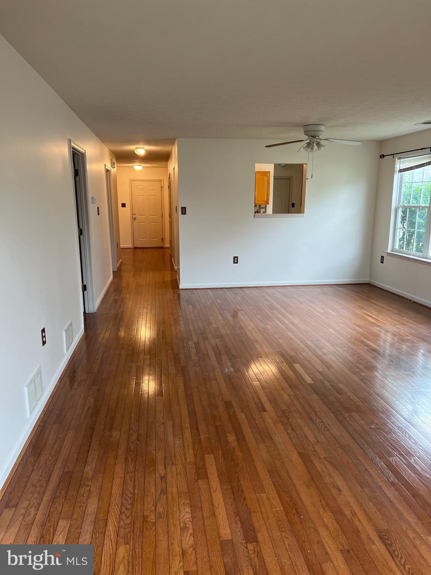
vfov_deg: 67.3
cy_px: 288
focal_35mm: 26
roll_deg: +0.2
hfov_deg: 53.1
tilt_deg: -10.7
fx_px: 432
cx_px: 216
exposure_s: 1/120
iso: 100
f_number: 1.5
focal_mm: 5.7
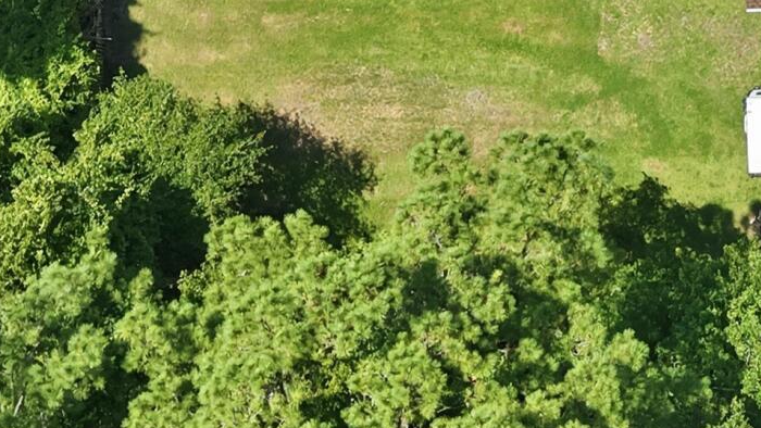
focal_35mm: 112
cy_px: -256
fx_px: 2260
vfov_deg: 10.4
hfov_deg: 17.9
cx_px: 976
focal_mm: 8.7
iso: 130
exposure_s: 1/350
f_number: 1.8
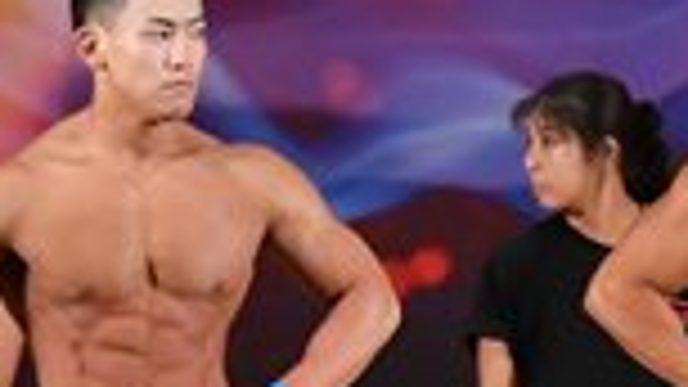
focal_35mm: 718
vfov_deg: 1.7
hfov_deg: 3.0
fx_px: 13096
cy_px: 284
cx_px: 1072
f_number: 5.6
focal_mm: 90
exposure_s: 1/400
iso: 3200
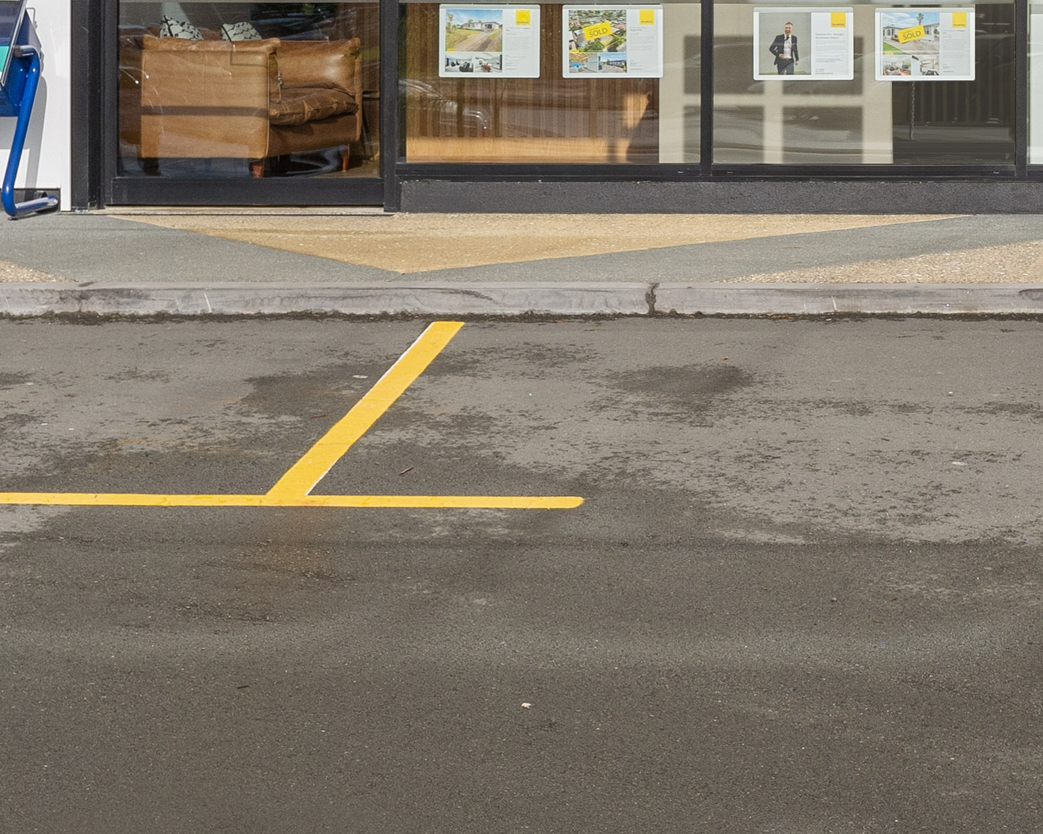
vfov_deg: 16.9
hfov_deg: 20.8
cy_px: 28
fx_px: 2747
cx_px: 1054
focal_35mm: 89
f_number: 8
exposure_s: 1/1600
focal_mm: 25
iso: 400
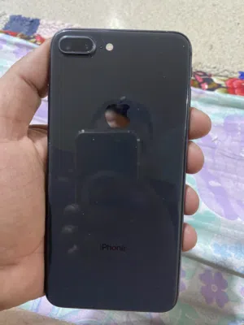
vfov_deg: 67.3
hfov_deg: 53.1
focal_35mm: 26
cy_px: 162
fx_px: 244
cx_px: 122
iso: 800
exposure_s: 1/30
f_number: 1.8
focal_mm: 4.25
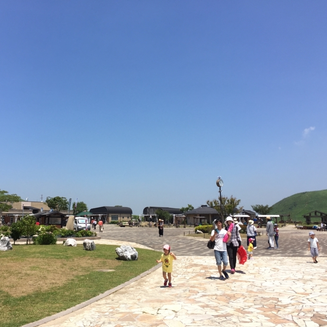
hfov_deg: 46.9
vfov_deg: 47.2
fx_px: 374
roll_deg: +0.2
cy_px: 166
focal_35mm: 35
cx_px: 125
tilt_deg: +7.4
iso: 32
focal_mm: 4.15
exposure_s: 1/2083
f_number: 2.2
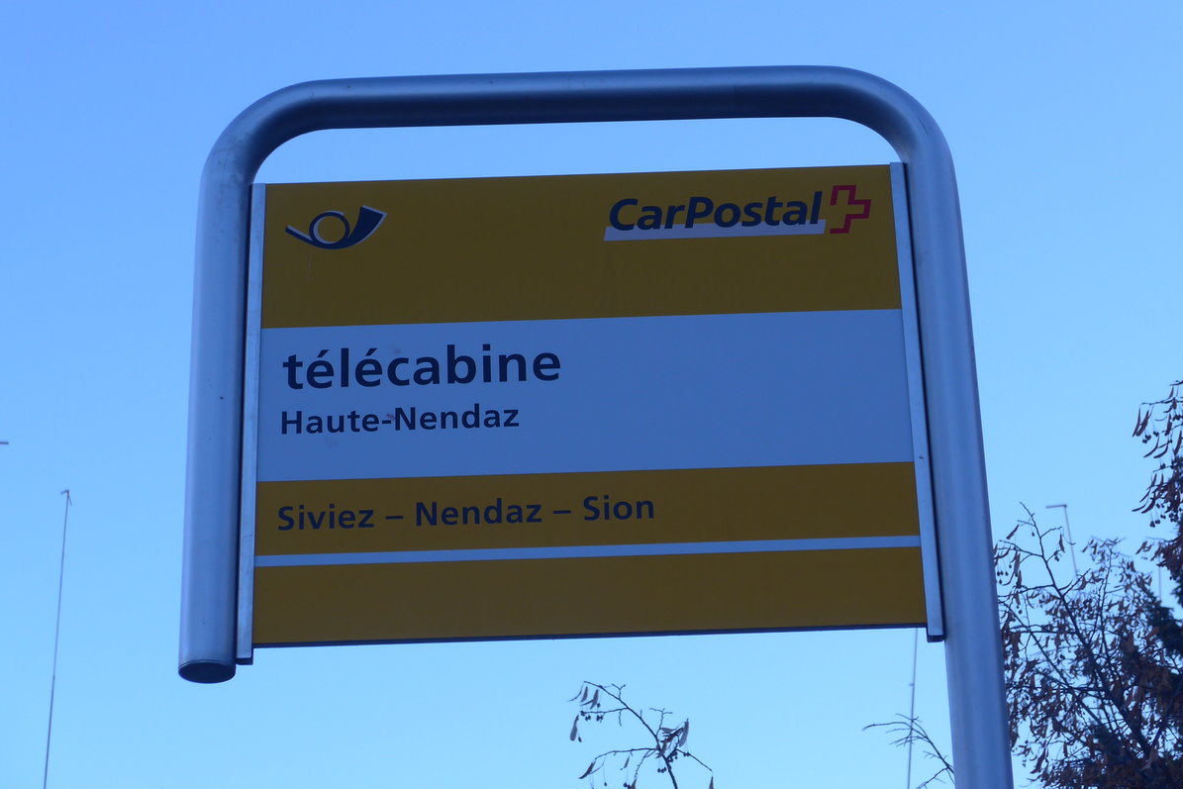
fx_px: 3089
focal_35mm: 94
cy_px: 358
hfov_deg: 21.7
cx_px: 593
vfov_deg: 14.6
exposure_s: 1/200
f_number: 4.6
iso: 80
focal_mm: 18
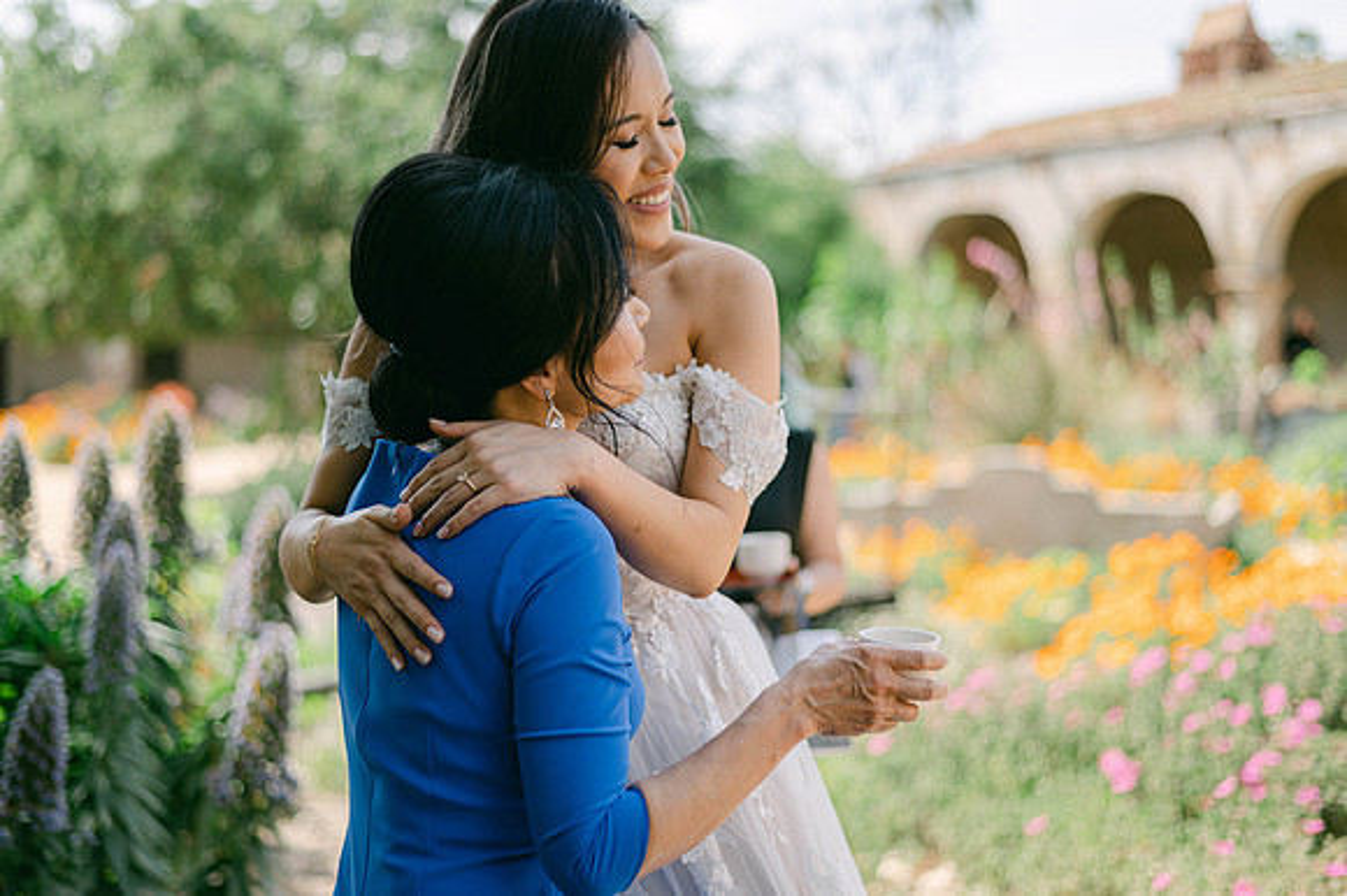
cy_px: 448
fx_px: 1870
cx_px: 674
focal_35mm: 50
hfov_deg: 39.6
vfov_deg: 27.0
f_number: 2
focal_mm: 50
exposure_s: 1/2000
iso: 100
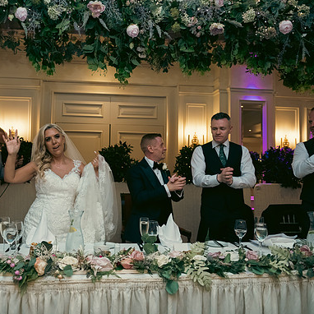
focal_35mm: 31
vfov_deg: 52.5
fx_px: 318
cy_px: 157
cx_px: 128
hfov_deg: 52.2
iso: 800
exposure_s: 1/160
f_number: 3.5
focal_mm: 24
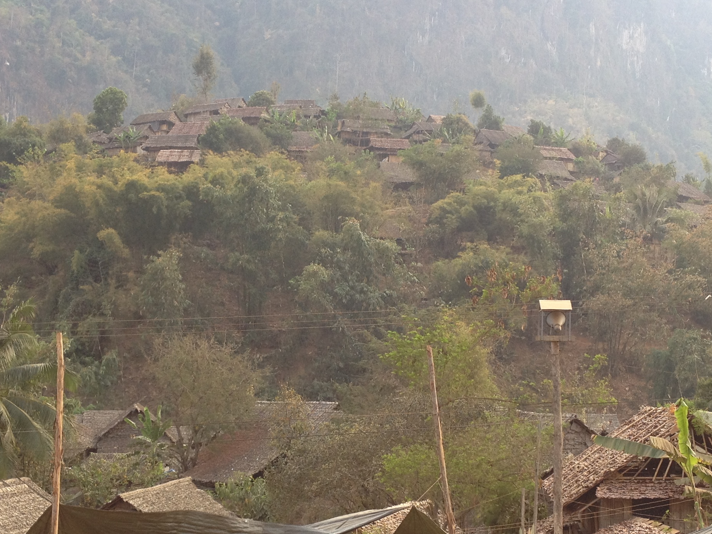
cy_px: 355
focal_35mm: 62
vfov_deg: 23.5
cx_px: 351
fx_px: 1275
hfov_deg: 31.2
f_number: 2.4
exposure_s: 1/152
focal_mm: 4.28
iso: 50
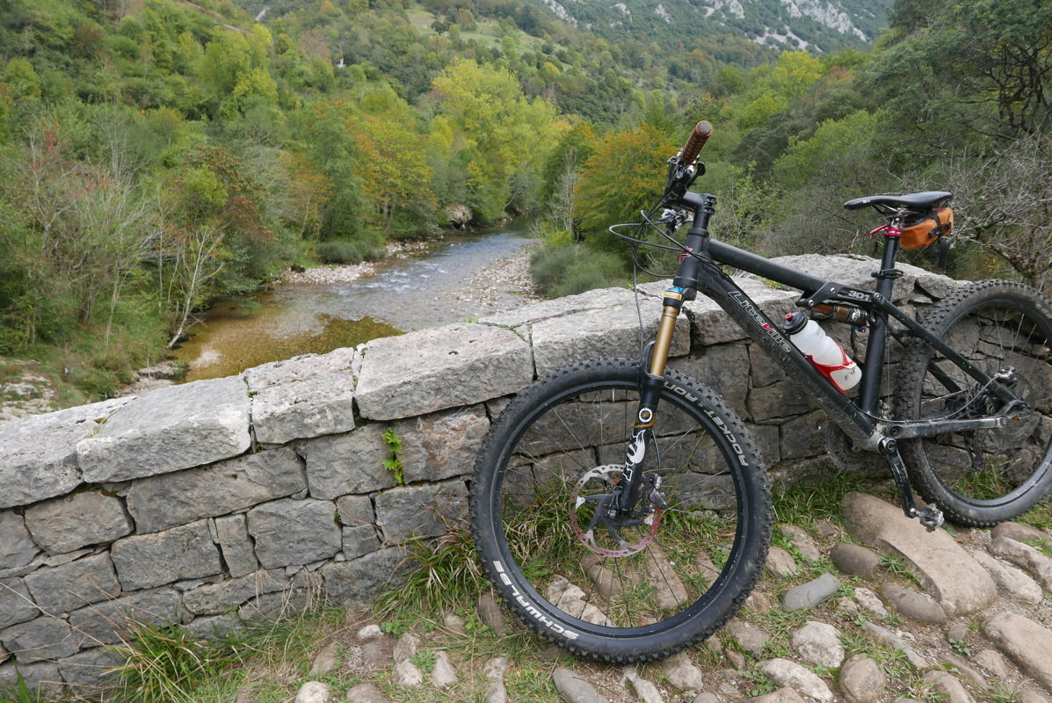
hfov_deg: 73.7
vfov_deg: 53.2
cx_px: 526
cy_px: 352
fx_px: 702
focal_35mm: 24
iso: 200
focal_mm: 10.9
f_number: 5.6
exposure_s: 1/125
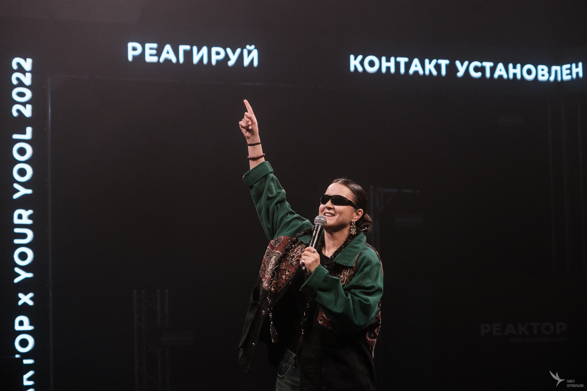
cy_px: 176
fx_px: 1499
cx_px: 314
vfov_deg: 14.9
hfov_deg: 22.1
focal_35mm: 92
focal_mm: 55
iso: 1250
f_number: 2.8
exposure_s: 1/200
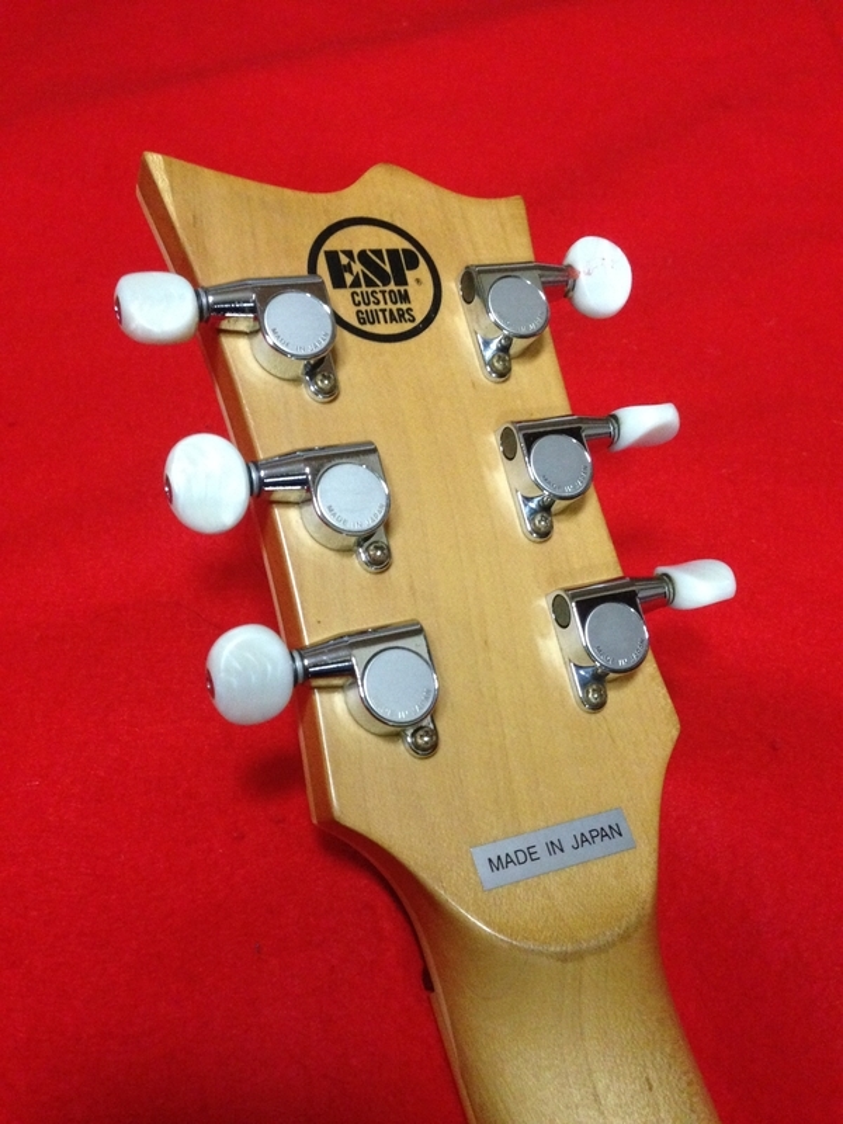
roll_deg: -5.9
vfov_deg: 55.4
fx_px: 1072
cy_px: 562
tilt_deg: -40.7
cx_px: 422
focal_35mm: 33
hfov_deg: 42.9
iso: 400
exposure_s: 1/17
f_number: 2.4
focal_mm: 4.12
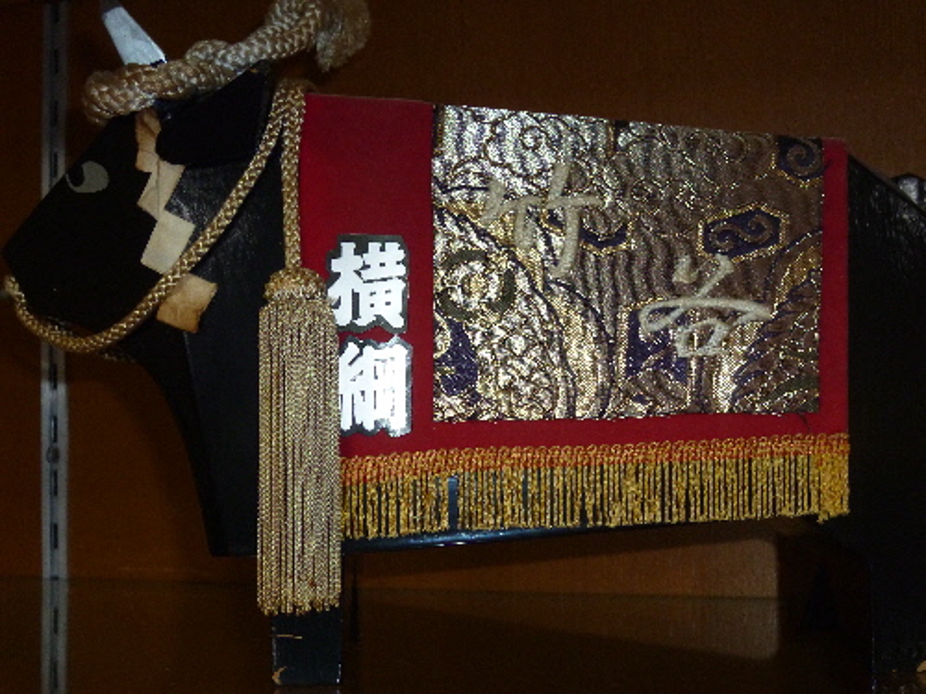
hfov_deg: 42.9
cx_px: 463
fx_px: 1177
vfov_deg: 32.9
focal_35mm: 44
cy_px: 347
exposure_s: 1/60
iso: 320
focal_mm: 7.9
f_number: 3.3
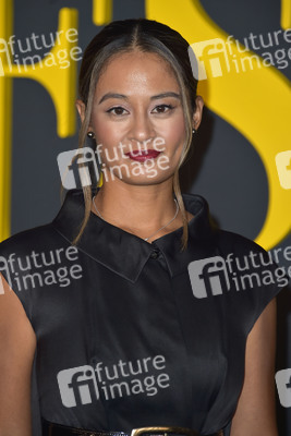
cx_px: 146
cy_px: 218
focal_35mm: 250
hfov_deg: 5.5
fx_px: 3028
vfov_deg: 8.2
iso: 320
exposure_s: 1/250
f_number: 6.3
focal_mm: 250
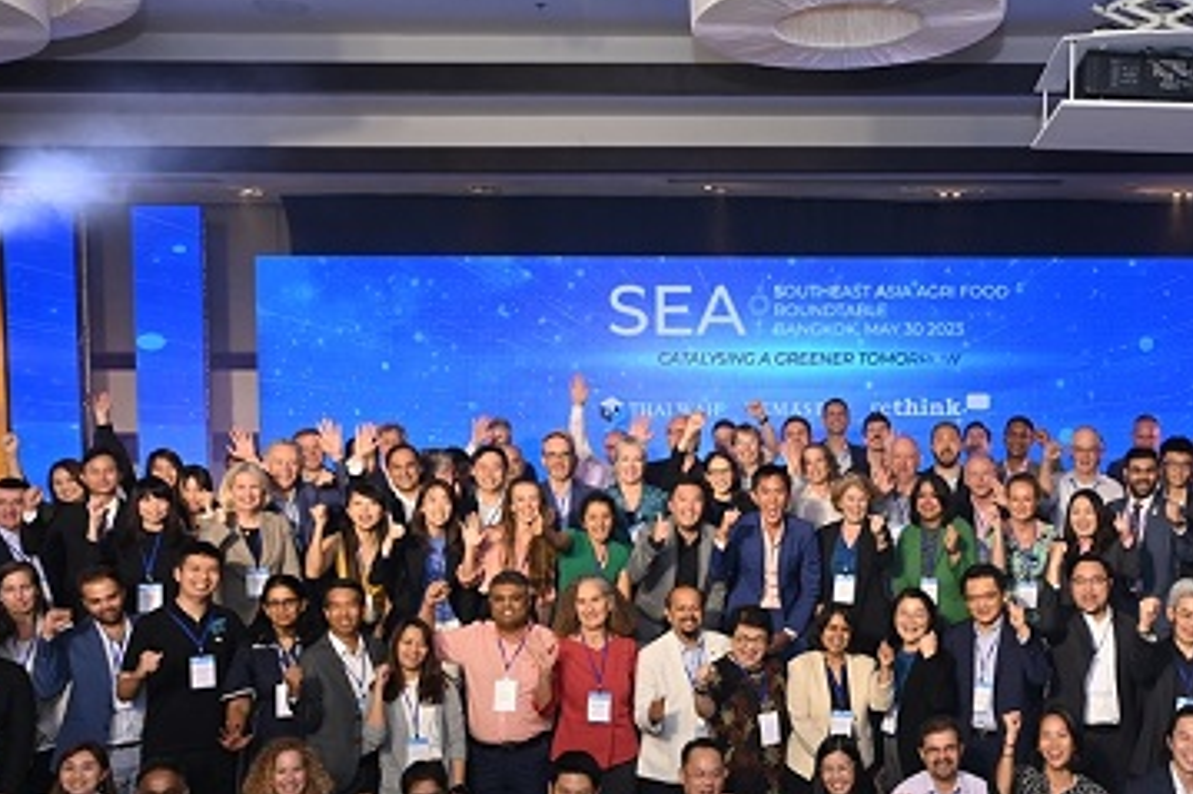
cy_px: 507
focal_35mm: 39
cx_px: 847
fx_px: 1292
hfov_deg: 48.2
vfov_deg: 34.0
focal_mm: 20
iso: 1000
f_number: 6.3
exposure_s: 1/160
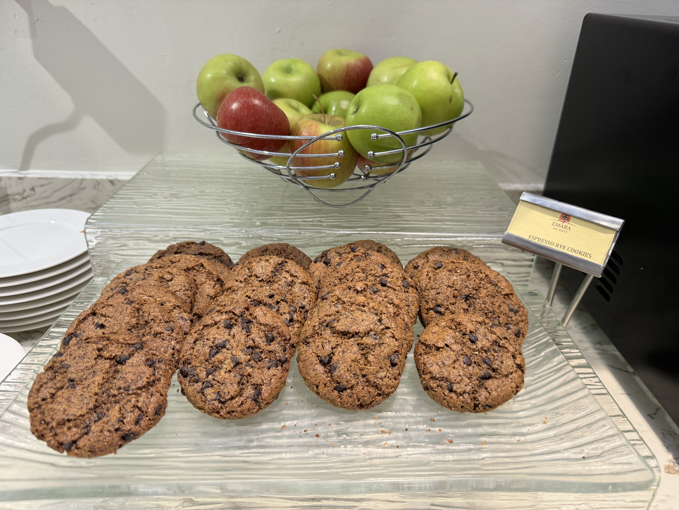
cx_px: 340
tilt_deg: -28.7
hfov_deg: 71.6
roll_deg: -0.9
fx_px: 471
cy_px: 255
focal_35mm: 24
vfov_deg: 56.8
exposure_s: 1/50
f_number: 1.78
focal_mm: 6.86
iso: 200
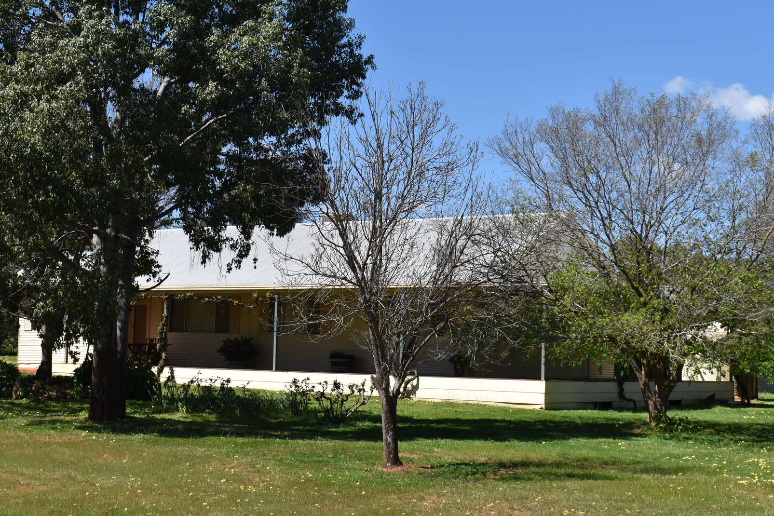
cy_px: 245
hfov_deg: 32.9
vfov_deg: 22.3
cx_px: 354
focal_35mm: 61
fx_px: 1311
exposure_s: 1/200
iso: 100
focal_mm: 34
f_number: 9
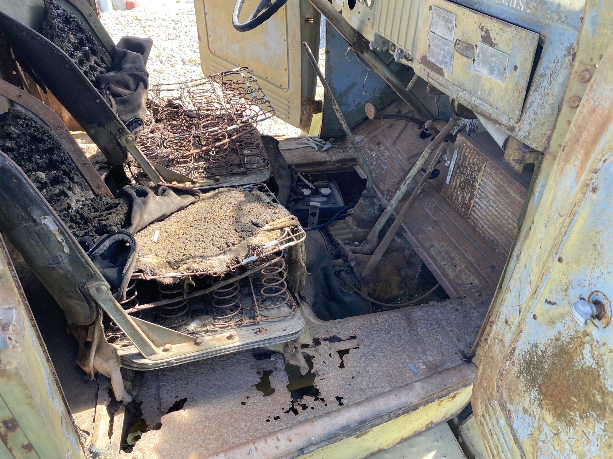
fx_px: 460
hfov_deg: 67.3
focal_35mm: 26
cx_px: 306
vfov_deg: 53.1
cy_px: 230
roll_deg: -3.8
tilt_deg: -36.0
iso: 32
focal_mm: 4.25
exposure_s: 1/121
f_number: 1.8
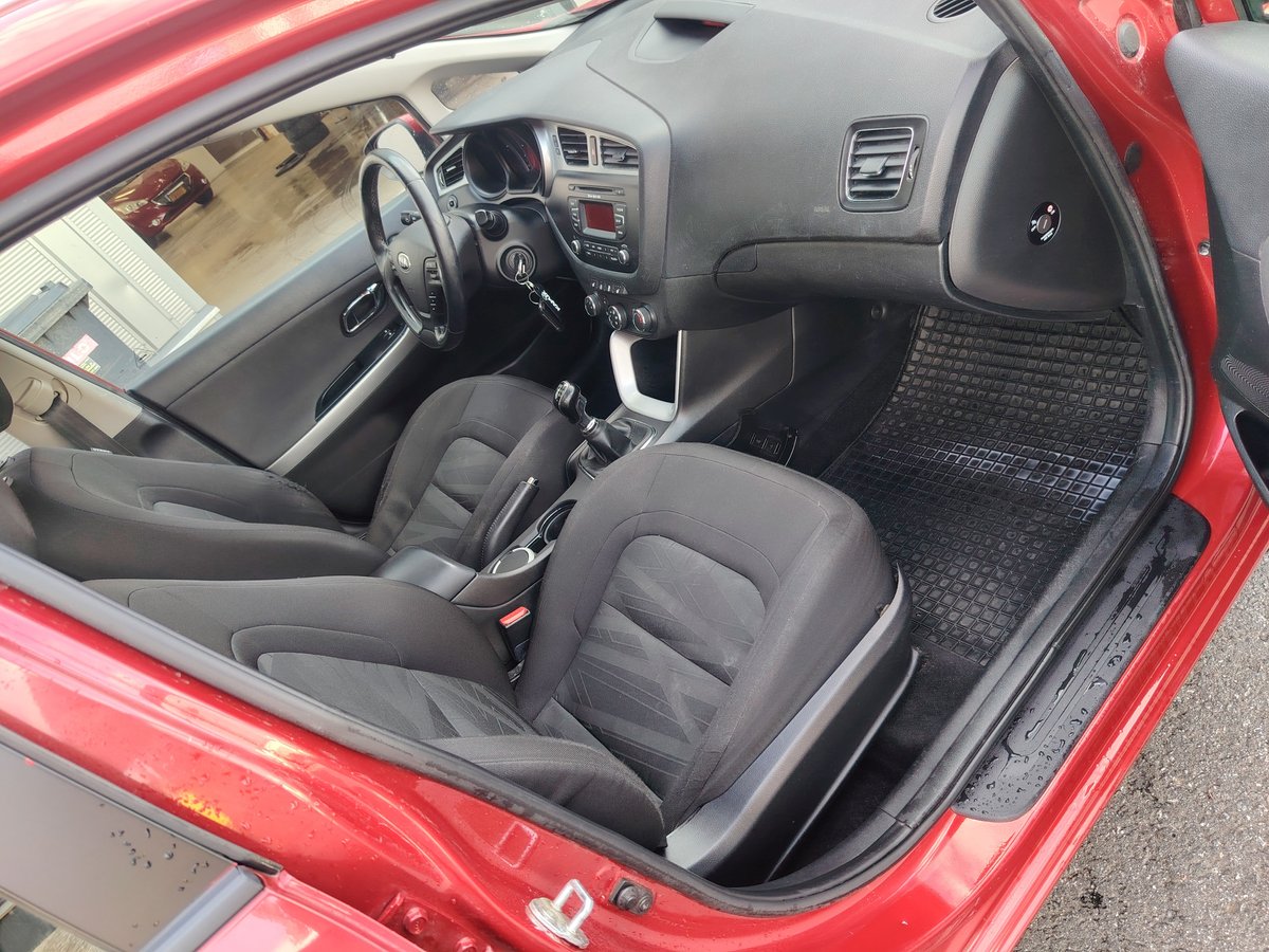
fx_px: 880
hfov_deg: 71.6
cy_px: 476
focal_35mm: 24
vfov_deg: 56.8
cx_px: 634
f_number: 1.75
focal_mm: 5.25
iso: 185
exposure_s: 1/50
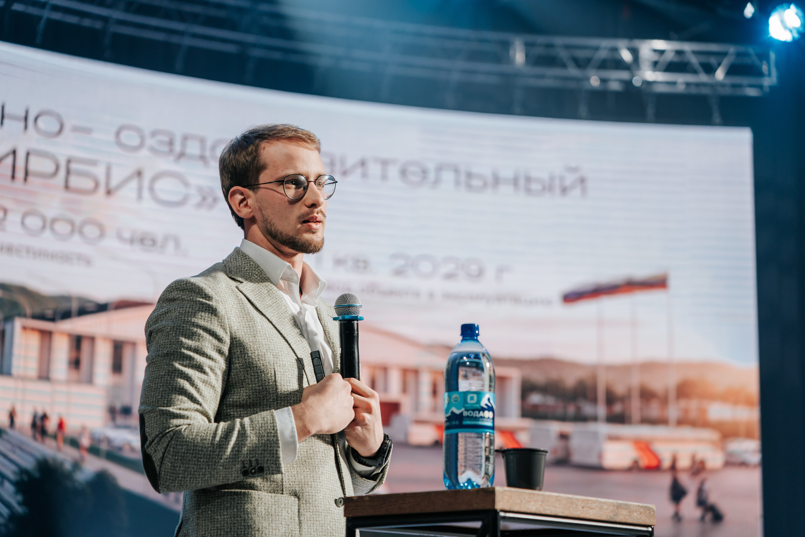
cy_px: 268
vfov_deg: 18.2
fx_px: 1677
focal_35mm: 75
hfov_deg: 27.0
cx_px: 402
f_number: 2.8
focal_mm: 75
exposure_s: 1/250
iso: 500
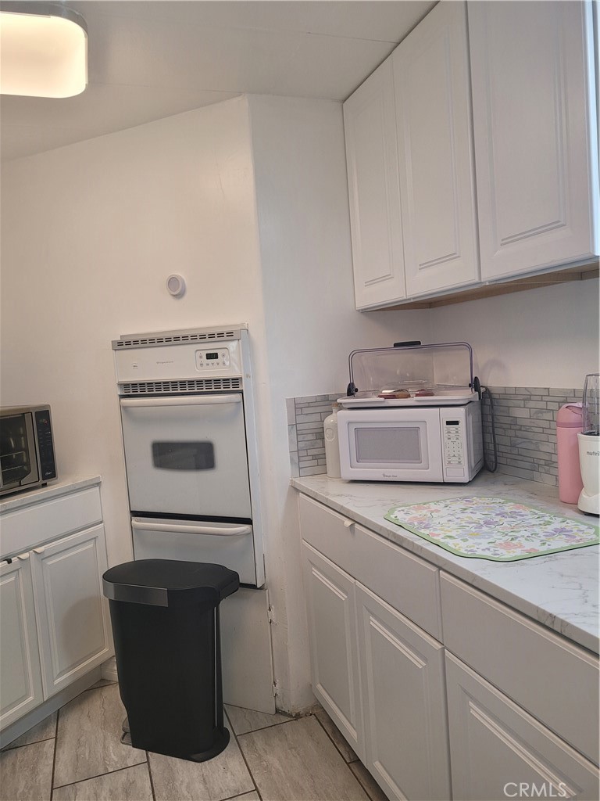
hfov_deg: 53.1
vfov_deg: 67.3
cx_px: 300
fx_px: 601
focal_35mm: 26
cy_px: 400
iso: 160
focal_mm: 5.4
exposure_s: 1/120
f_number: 1.8
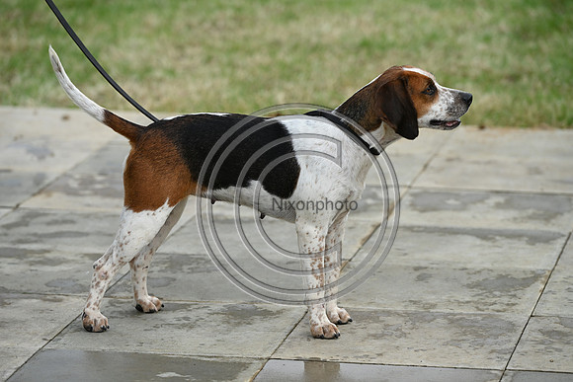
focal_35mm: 180
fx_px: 2866
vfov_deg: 7.6
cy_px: 191
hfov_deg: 11.4
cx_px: 286
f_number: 4.5
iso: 360
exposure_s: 1/1000
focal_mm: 180
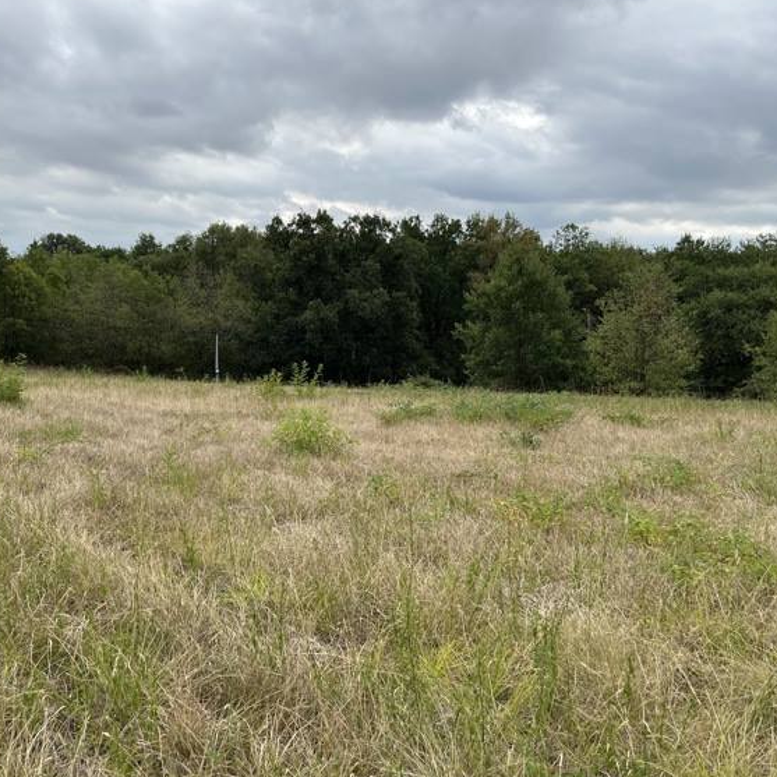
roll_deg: +2.1
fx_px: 838
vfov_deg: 49.7
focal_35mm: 33
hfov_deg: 49.5
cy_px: 381
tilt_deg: -4.6
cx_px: 317
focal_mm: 5.1
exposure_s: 1/1923
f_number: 1.6
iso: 50
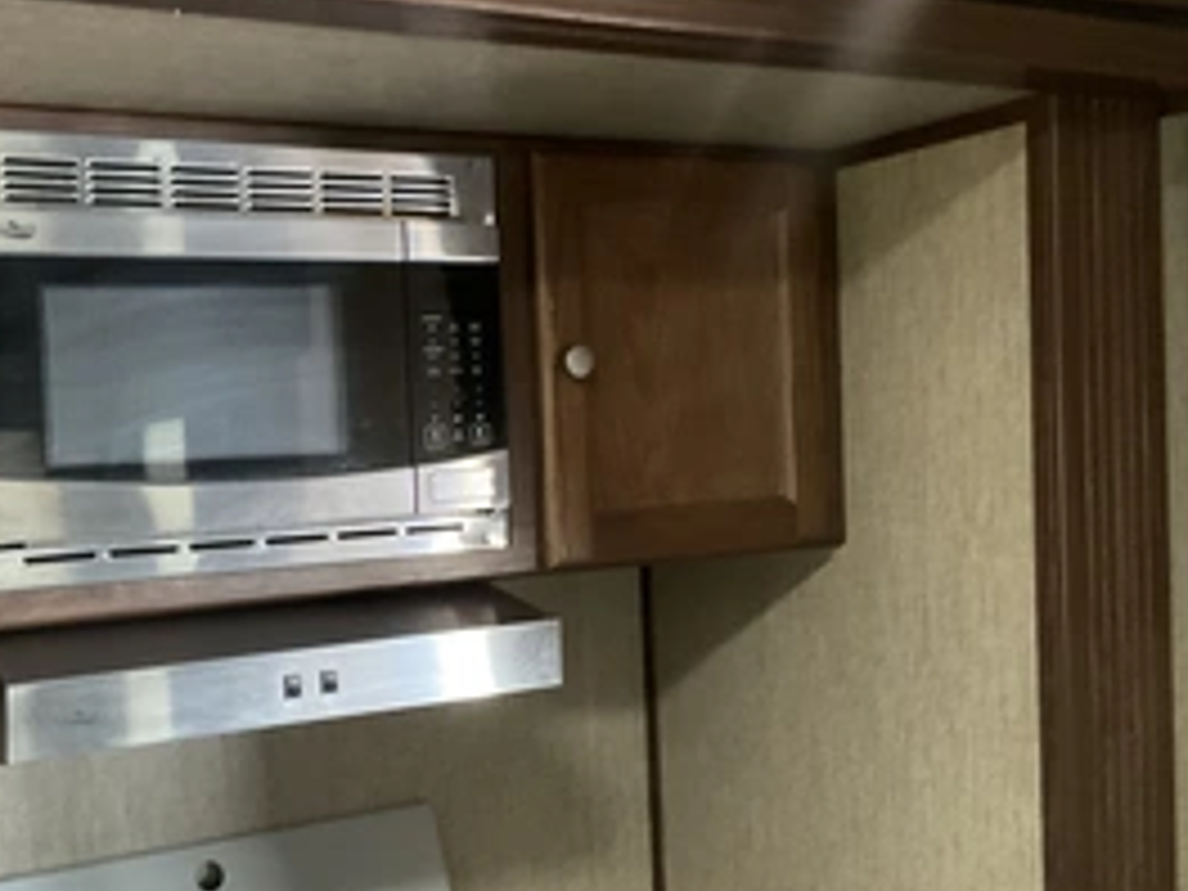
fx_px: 1510
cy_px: 464
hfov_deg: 42.4
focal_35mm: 44
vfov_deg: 32.9
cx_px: 400
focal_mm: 3
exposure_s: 1/30
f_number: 1.8
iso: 400
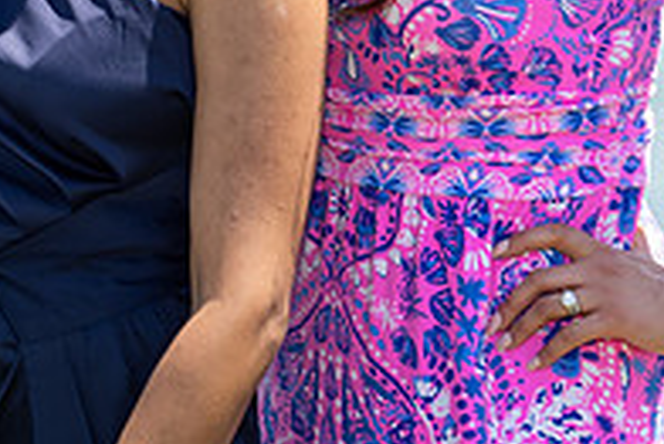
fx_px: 3433
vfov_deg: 7.4
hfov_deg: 11.0
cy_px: -32
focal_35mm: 186
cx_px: 70
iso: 110
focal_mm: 34
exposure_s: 1/250
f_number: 6.3
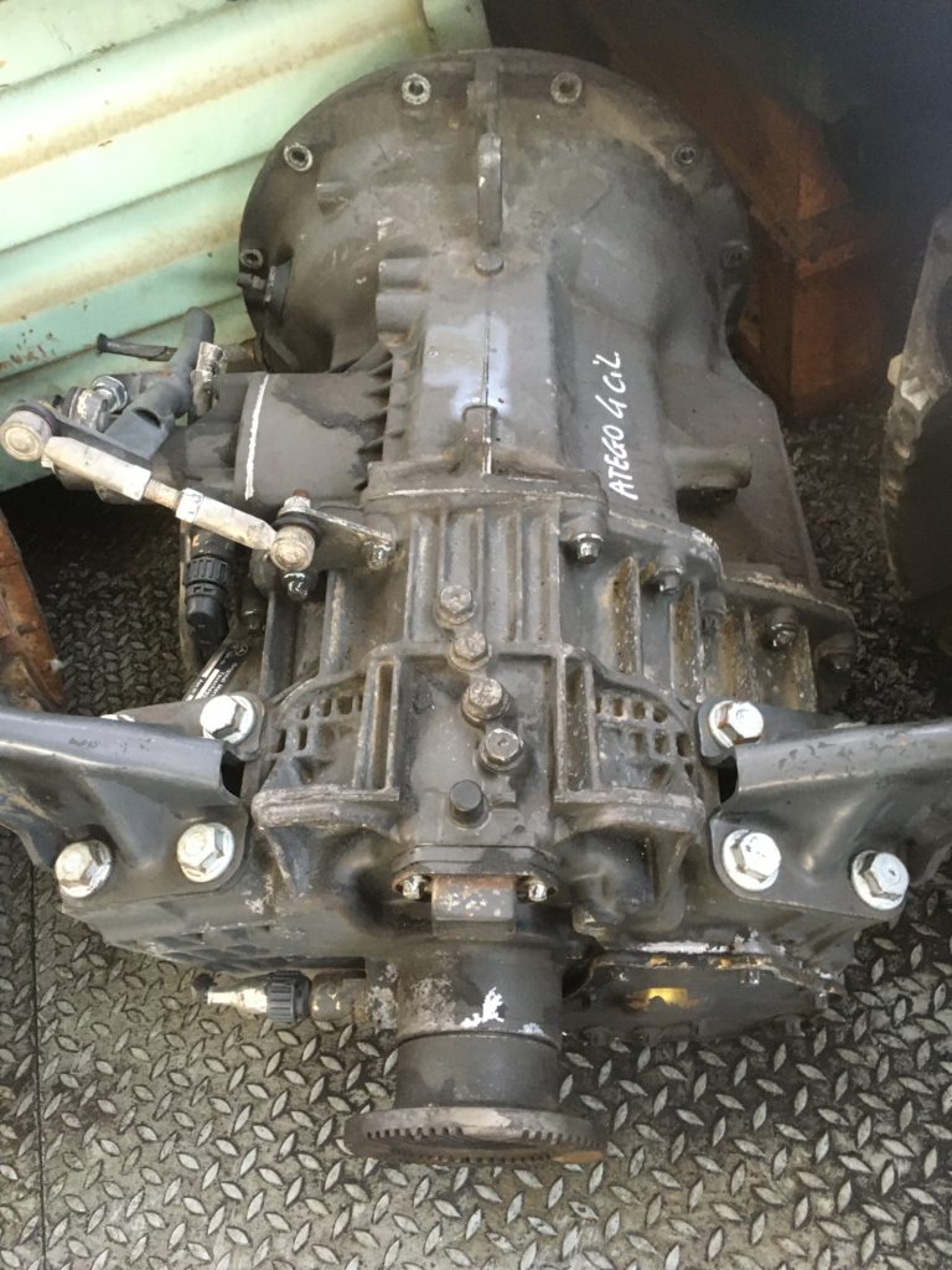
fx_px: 1063
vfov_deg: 61.7
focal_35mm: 29
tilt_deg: -52.9
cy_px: 635
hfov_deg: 48.2
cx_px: 476
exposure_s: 1/25
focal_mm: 4.15
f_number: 2.2
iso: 200
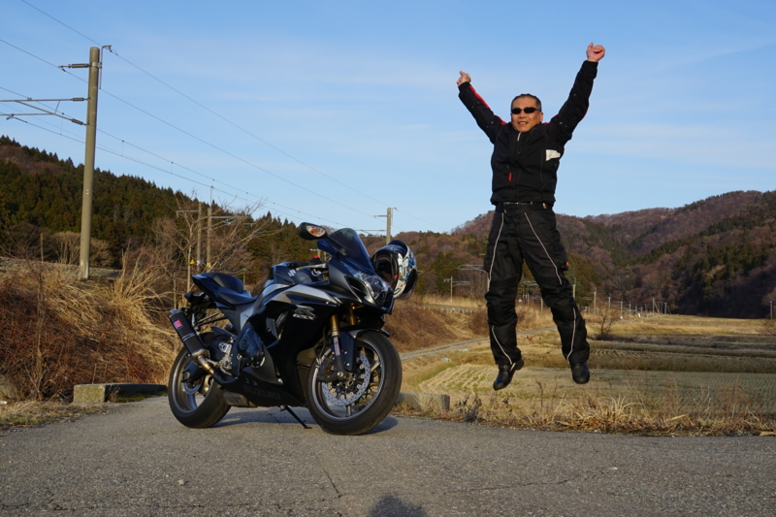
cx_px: 388
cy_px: 258
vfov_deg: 31.9
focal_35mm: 42
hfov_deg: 46.4
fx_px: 905
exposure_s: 1/80
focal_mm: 28
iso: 100
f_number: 13
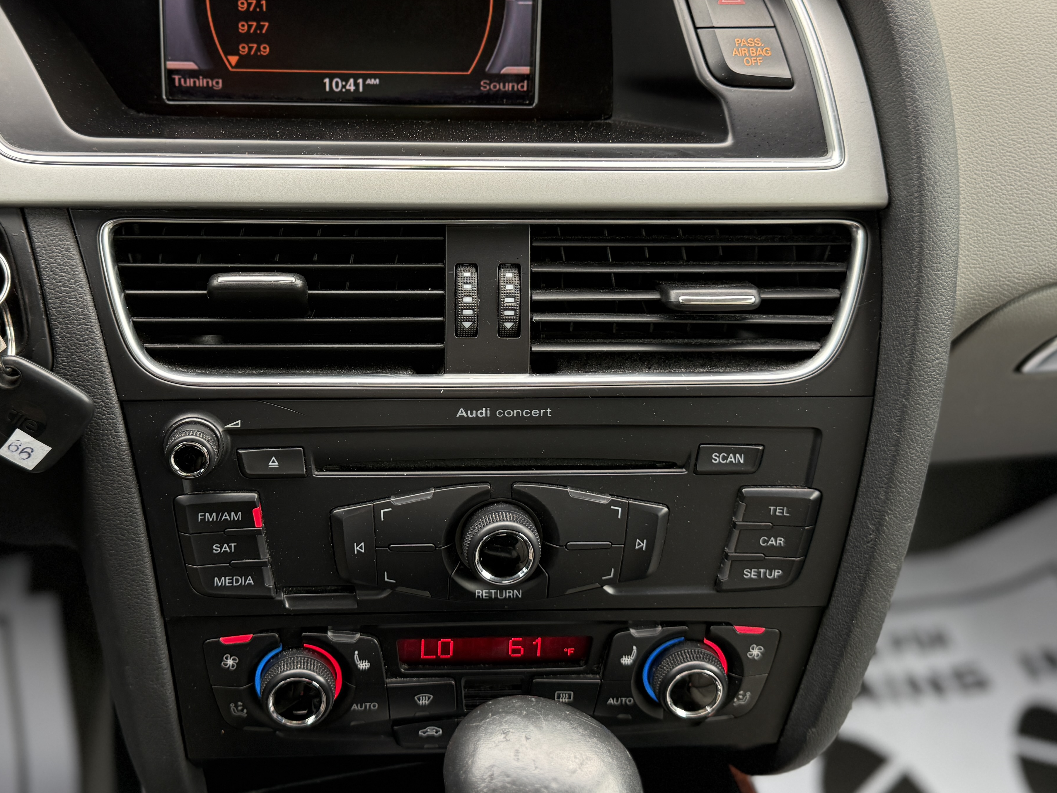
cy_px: 305
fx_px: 1160
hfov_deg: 48.6
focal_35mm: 38
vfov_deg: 37.5
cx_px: 417
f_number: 1.78
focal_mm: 6.76
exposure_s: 1/166
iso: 160
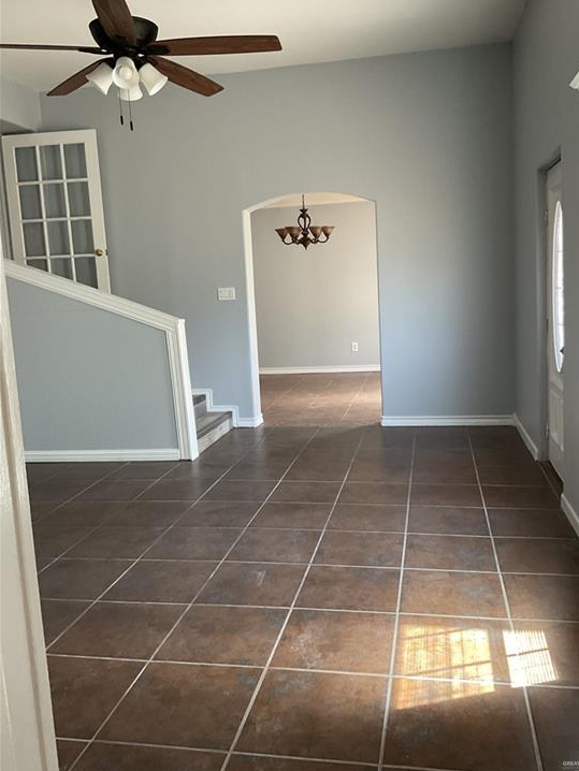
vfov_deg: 58.3
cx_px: 308
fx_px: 691
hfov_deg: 45.4
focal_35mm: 31
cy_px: 364
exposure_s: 1/50
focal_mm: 3
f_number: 1.8
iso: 100
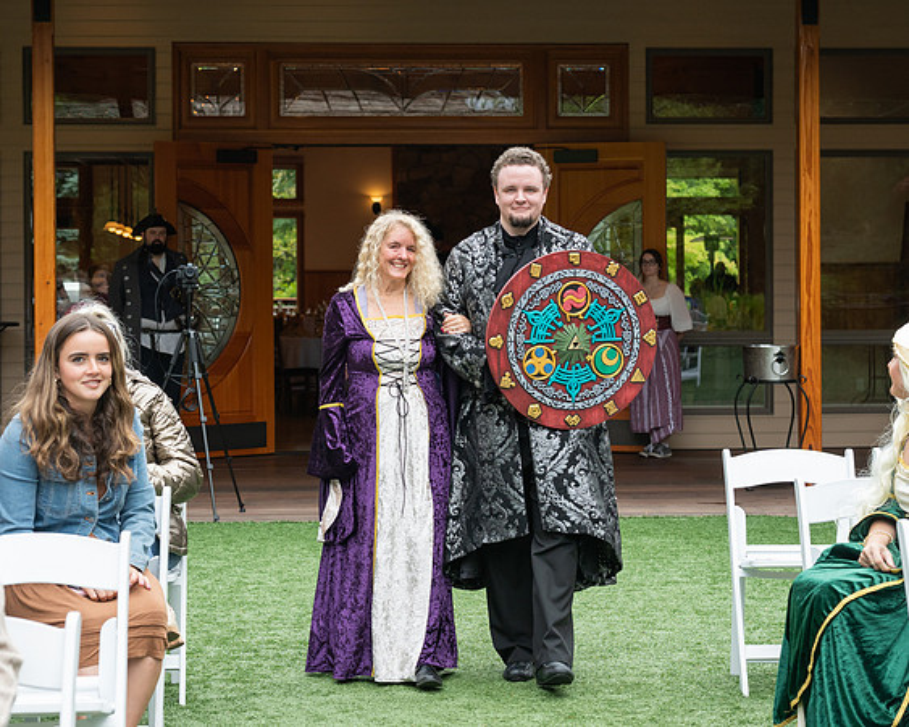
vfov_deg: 19.0
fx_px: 2168
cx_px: 458
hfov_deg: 23.7
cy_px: 290
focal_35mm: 81
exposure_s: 1/400
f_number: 4
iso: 400
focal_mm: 52
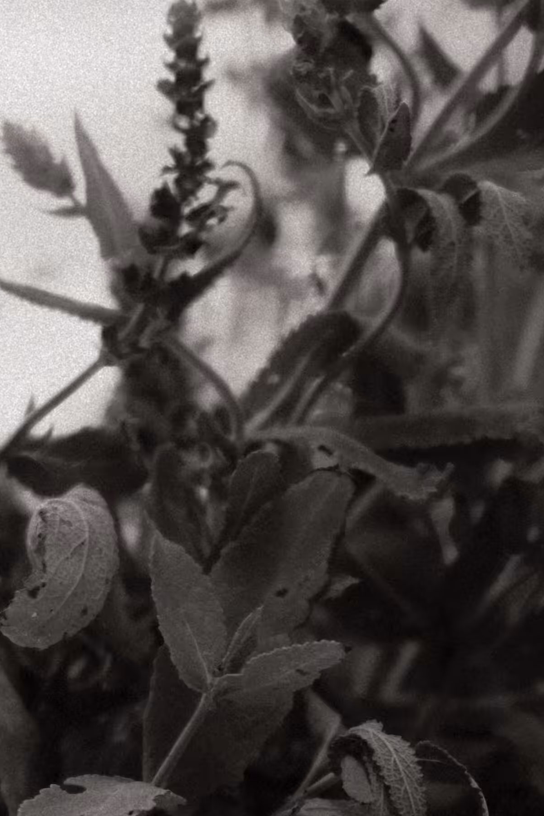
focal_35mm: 184
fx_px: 4170
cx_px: 126
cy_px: 803
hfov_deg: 7.5
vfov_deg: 11.1
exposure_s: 1/4000
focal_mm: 35
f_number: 1.6
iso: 640
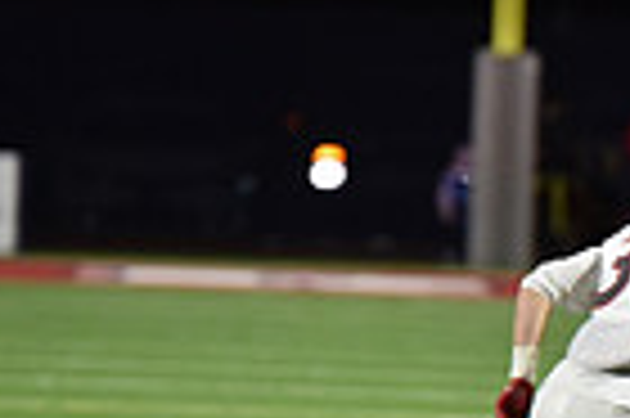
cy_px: 348
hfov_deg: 2.5
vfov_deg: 1.7
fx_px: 14525
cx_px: 981
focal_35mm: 831
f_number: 2.8
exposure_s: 1/500
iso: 2000
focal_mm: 200
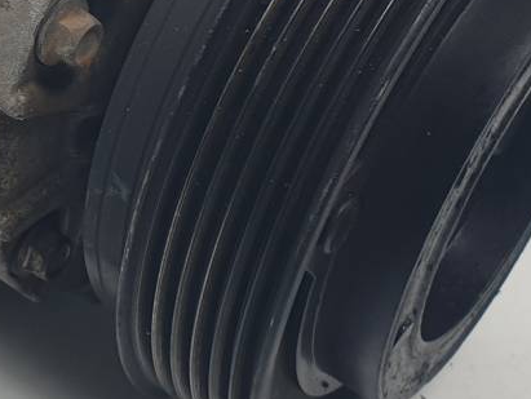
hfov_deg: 21.0
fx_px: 1397
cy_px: -65
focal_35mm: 91
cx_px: 49
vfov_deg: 15.7
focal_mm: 4.3
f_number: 2.4
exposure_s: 1/192
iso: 50
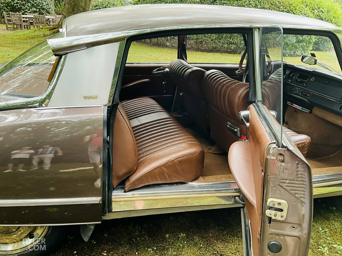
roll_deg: -5.1
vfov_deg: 48.2
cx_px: 171
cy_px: 128
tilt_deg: -21.0
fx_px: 287
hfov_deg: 61.7
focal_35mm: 29
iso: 64
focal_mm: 3
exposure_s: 1/73
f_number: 1.8
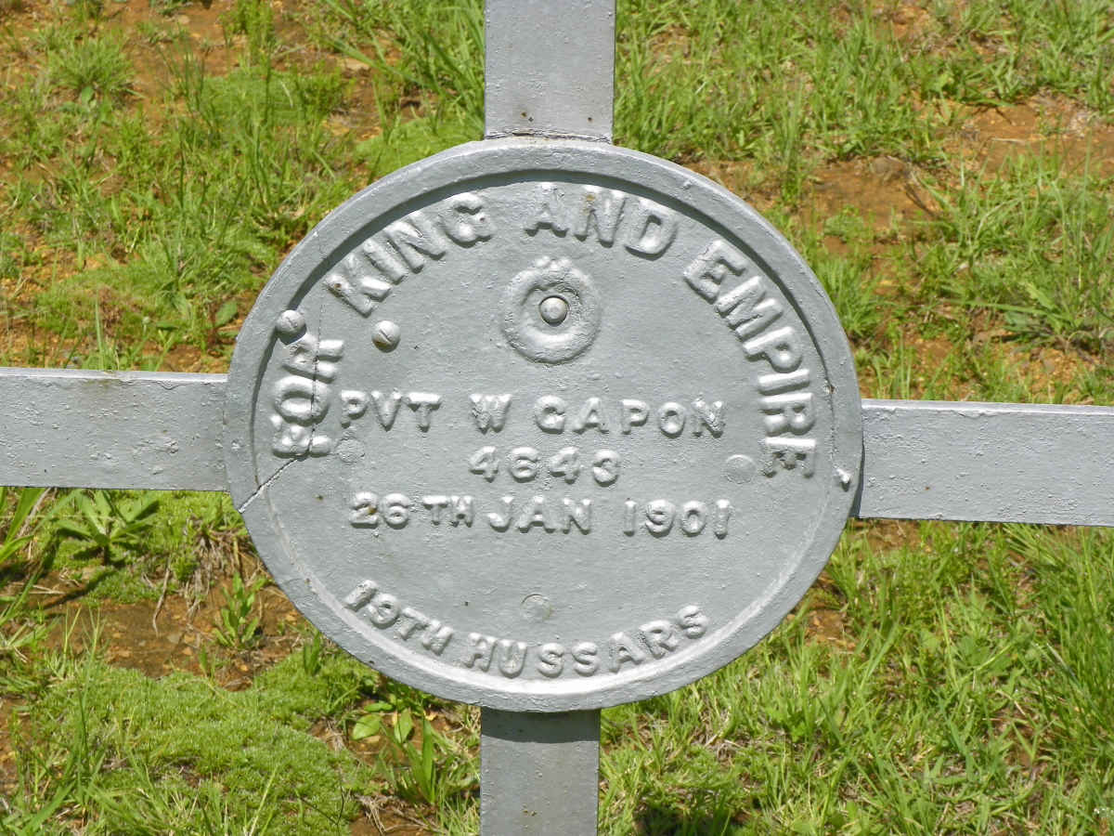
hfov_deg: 16.8
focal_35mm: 117
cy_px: 418
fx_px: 3765
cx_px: 557
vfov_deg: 12.7
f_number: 5.6
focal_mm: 20.8
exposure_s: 1/250
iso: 64
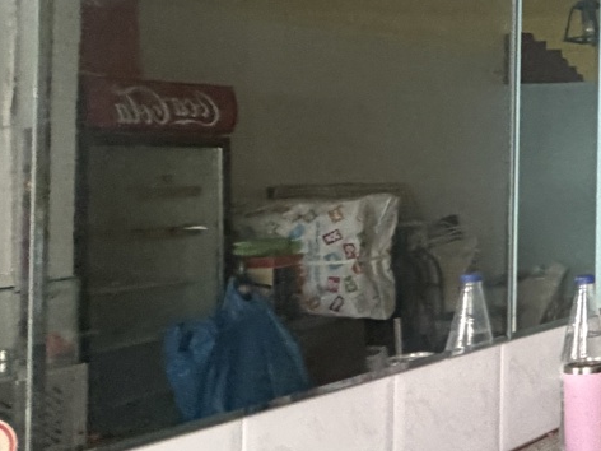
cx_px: 1062
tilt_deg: -1.6
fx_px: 990
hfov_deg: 22.0
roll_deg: -0.3
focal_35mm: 57
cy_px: 153
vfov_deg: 25.5
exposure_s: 1/60
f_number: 2.2
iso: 400
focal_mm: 2.22
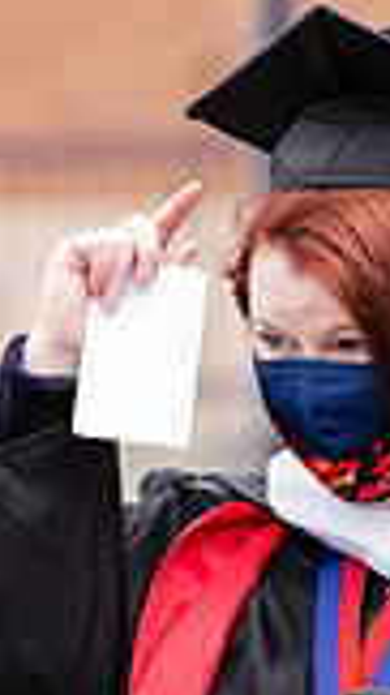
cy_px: 508
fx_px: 13471
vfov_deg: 3.0
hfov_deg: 1.7
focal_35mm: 732
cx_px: 416
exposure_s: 1/500
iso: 400
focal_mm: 195
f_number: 5
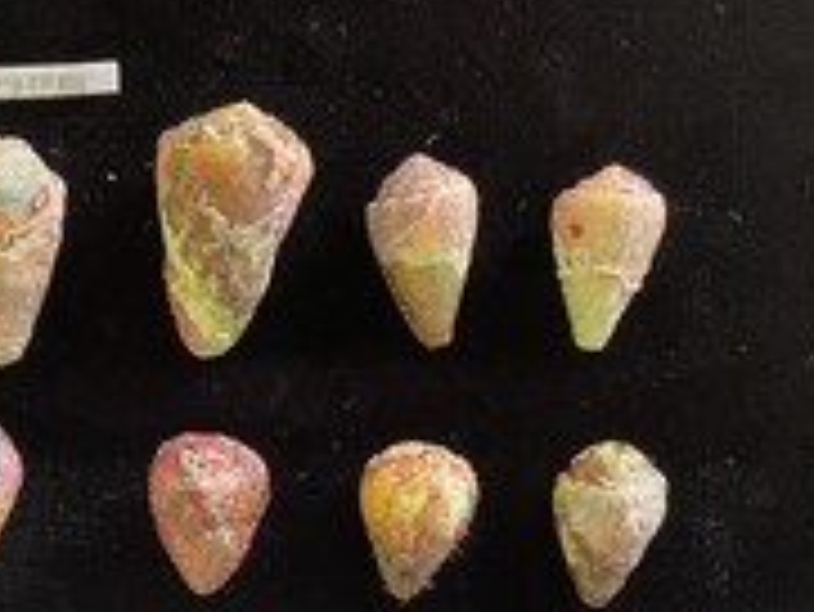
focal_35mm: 56
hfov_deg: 33.7
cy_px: 484
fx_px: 1318
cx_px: 216
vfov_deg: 25.7
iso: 50
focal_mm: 3
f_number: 1.8
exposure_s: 1/50
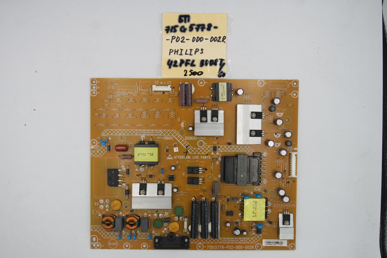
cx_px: 194
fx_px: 376
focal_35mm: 35
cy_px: 129
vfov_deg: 37.9
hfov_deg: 54.4
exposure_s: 1/125
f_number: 5.6
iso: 160
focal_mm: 13
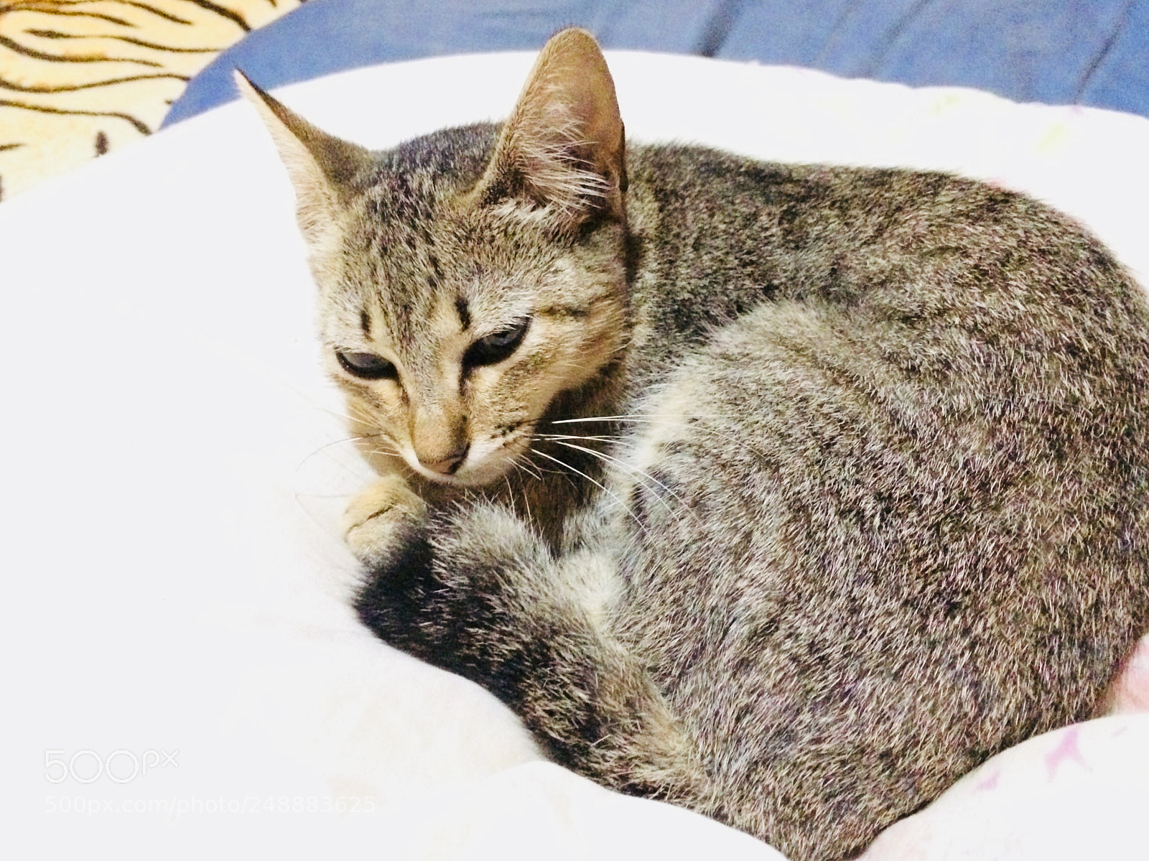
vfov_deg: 48.2
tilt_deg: -36.1
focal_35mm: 29
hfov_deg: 61.7
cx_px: 574
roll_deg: -1.2
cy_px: 430
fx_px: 962
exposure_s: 1/15
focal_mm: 4.15
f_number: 2.2
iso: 1250
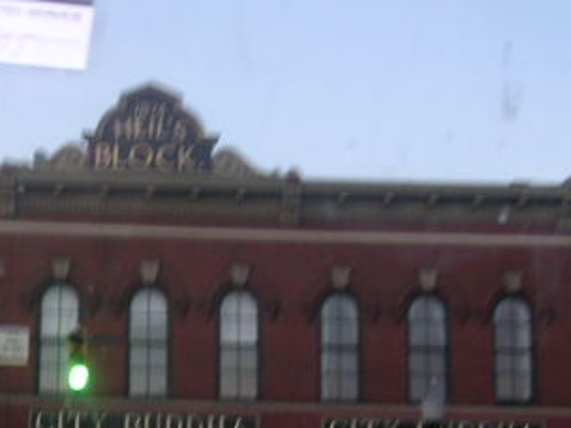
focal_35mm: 80
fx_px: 1320
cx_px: 36
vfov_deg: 18.3
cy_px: 330
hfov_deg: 23.6
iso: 100
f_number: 2.8
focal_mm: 5.8
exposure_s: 1/30
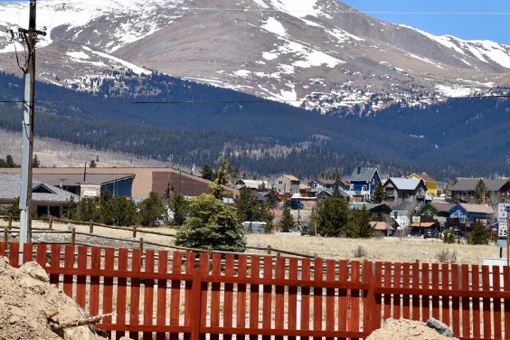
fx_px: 3471
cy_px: 137
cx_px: 93
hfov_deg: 8.4
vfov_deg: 5.6
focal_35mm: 245
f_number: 11
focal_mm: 80
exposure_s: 1/500
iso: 200
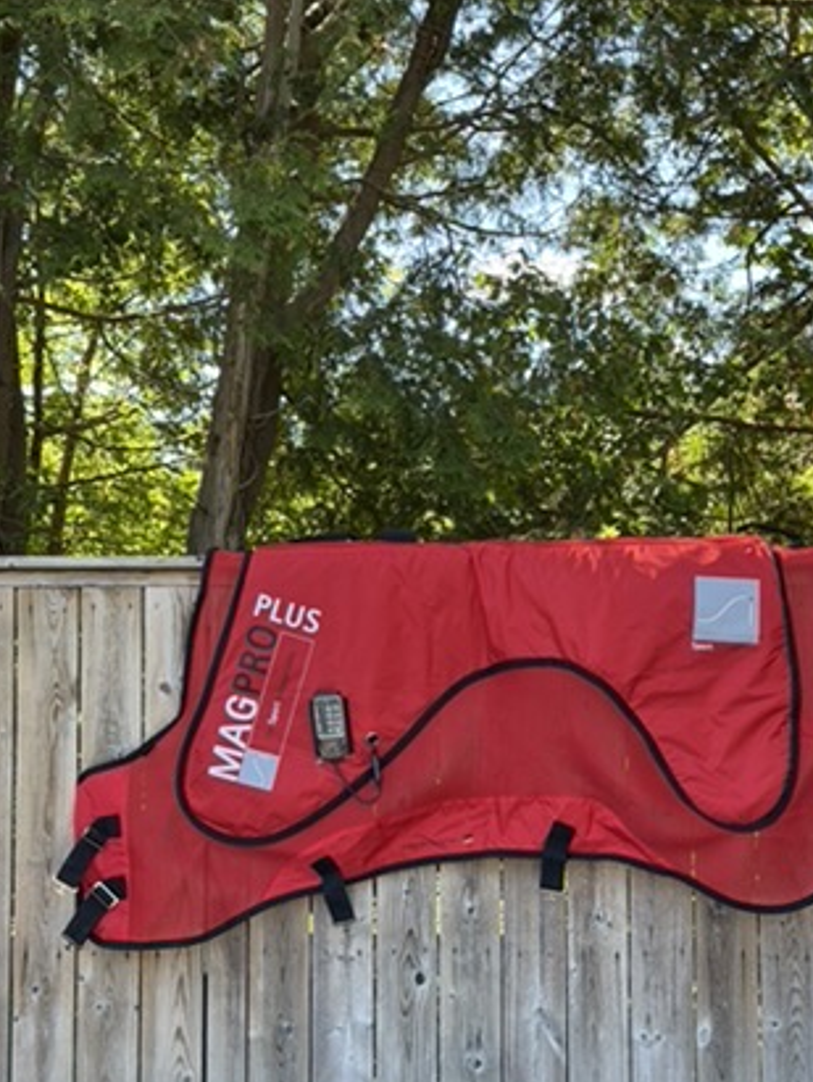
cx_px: 413
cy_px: 605
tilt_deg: +0.6
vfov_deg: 34.3
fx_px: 1751
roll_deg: +0.0
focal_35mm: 56
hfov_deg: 26.1
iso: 64
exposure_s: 1/171
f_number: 1.78
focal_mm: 6.76
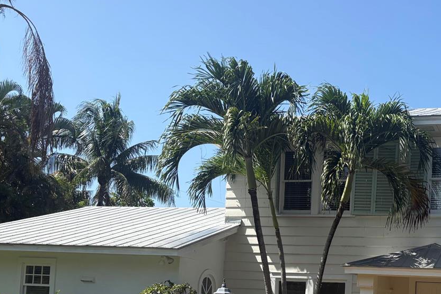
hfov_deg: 36.2
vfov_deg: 24.9
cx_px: 385
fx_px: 637
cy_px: 288
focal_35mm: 52
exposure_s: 1/2208
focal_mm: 5.96
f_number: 1.6
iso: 50
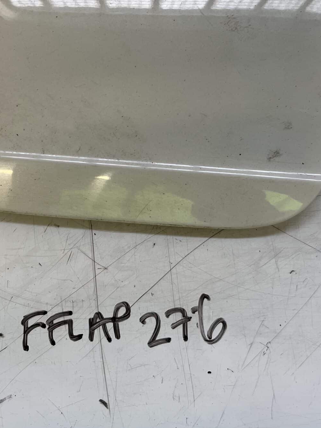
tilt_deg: -74.0
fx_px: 618
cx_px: 136
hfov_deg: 29.1
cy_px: 139
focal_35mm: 50
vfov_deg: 37.7
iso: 64
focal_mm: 5.1
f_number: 1.6
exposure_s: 1/100
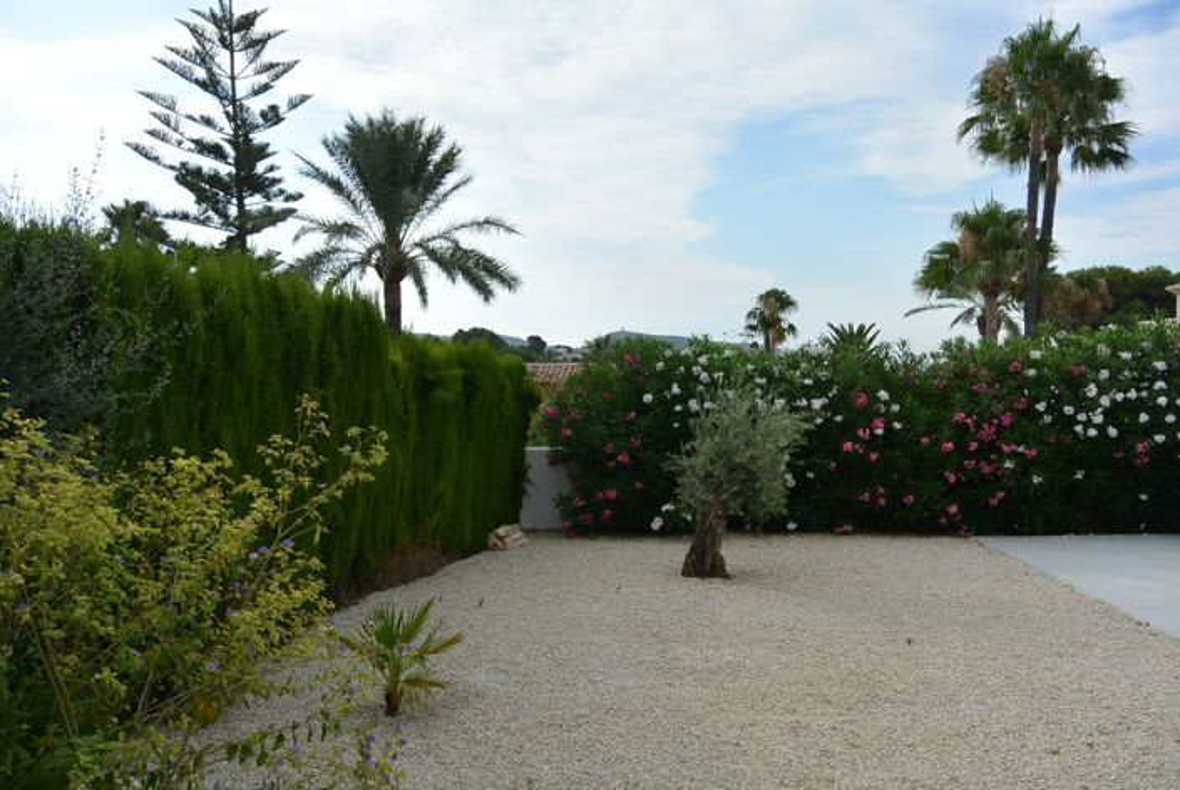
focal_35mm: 29
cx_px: 590
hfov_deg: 63.6
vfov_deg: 45.1
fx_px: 952
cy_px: 395
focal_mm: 11
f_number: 4
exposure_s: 1/1000
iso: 100
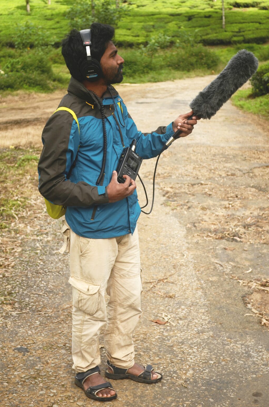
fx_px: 765
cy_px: 198
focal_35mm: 68
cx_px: 132
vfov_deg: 29.7
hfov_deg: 19.9
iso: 200
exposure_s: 1/640
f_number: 5.3
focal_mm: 44
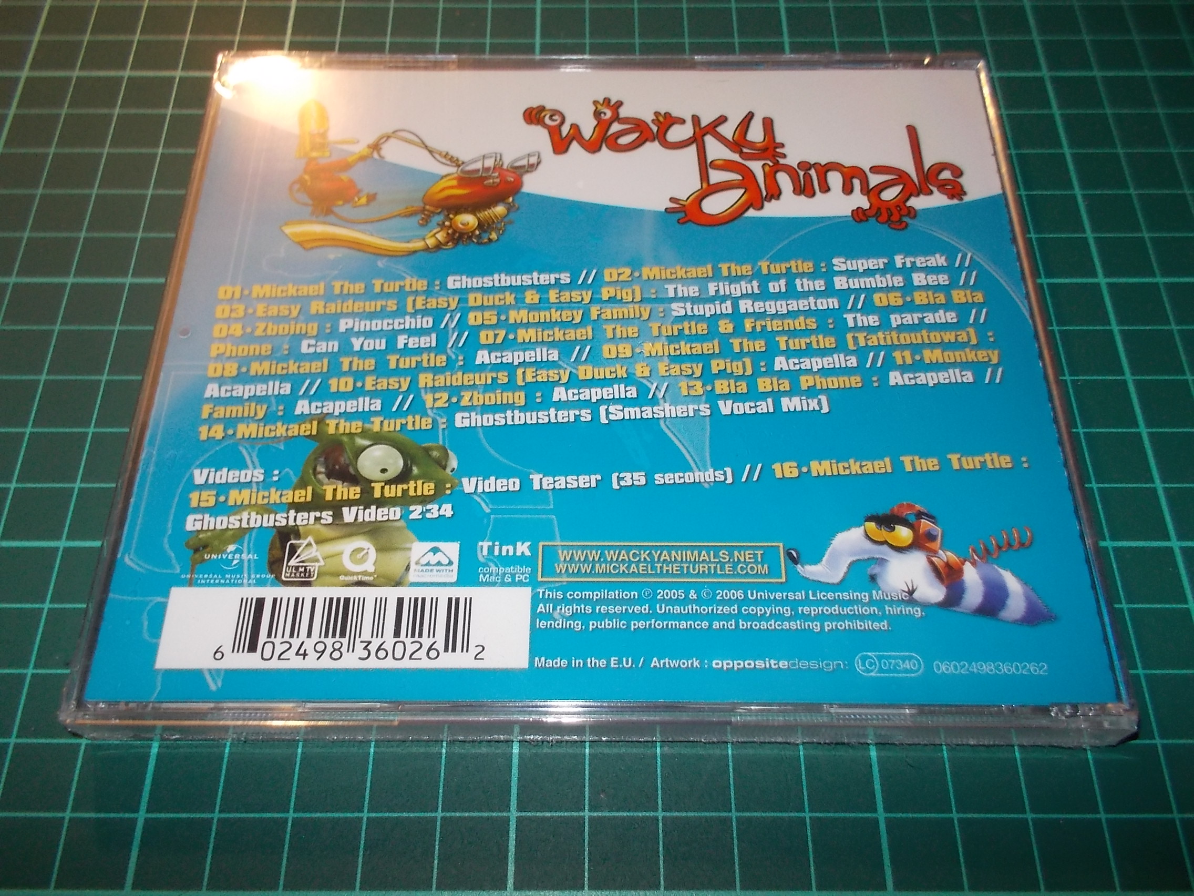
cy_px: 448
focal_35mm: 29
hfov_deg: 61.7
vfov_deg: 48.2
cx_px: 597
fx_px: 1000
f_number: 3.3
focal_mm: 4.1
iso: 200
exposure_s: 1/30
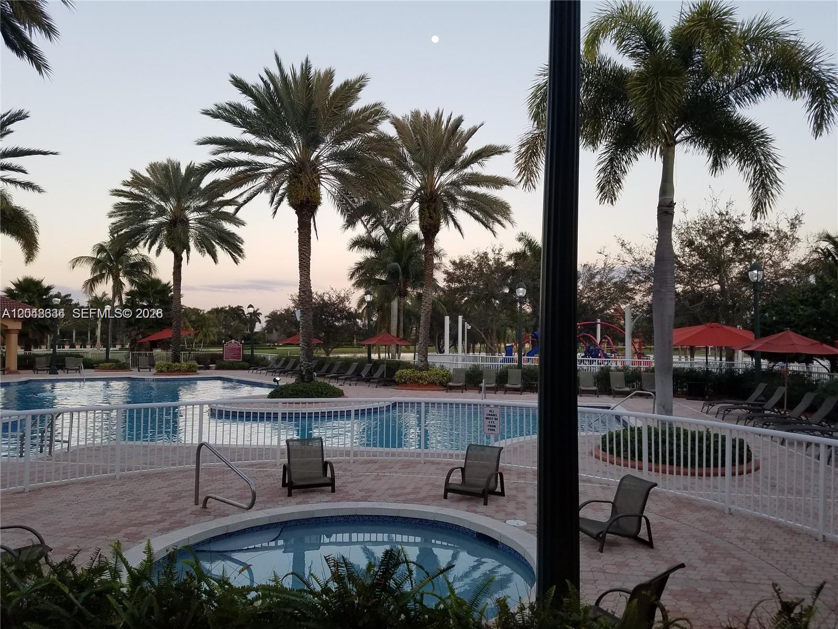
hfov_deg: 67.3
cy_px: 314
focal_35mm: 26
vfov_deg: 53.1
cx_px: 419
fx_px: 629
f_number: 1.7
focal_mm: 4.2
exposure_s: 1/149
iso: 50
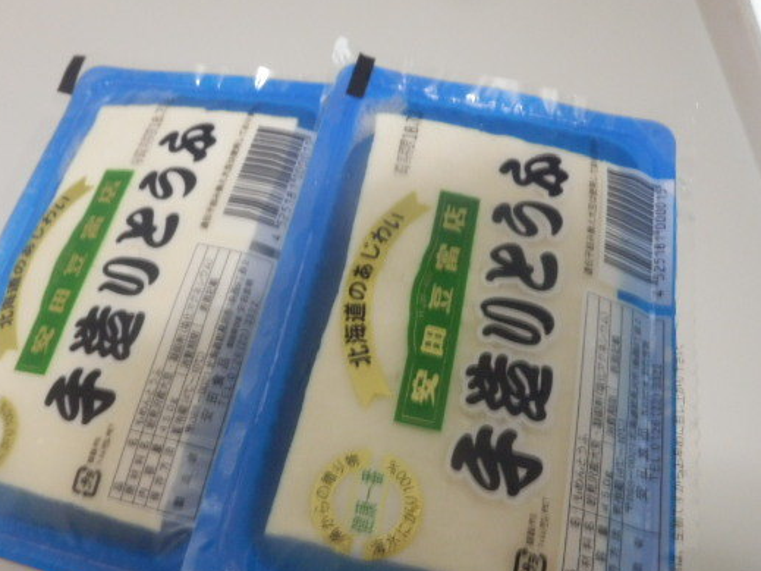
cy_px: 332
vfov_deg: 38.5
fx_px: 813
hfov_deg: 49.9
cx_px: 318
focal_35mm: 37
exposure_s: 1/25
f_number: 3.5
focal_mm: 5.3
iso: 800
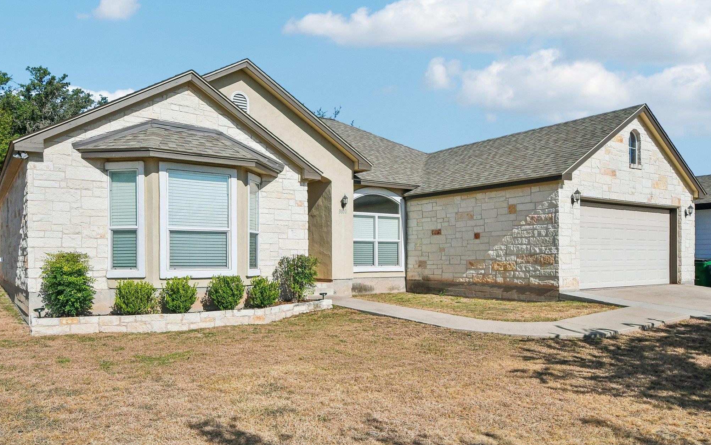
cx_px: 352
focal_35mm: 27
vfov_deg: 46.7
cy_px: 208
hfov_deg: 69.4
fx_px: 514
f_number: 8
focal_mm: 17
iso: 400
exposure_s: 1/4000
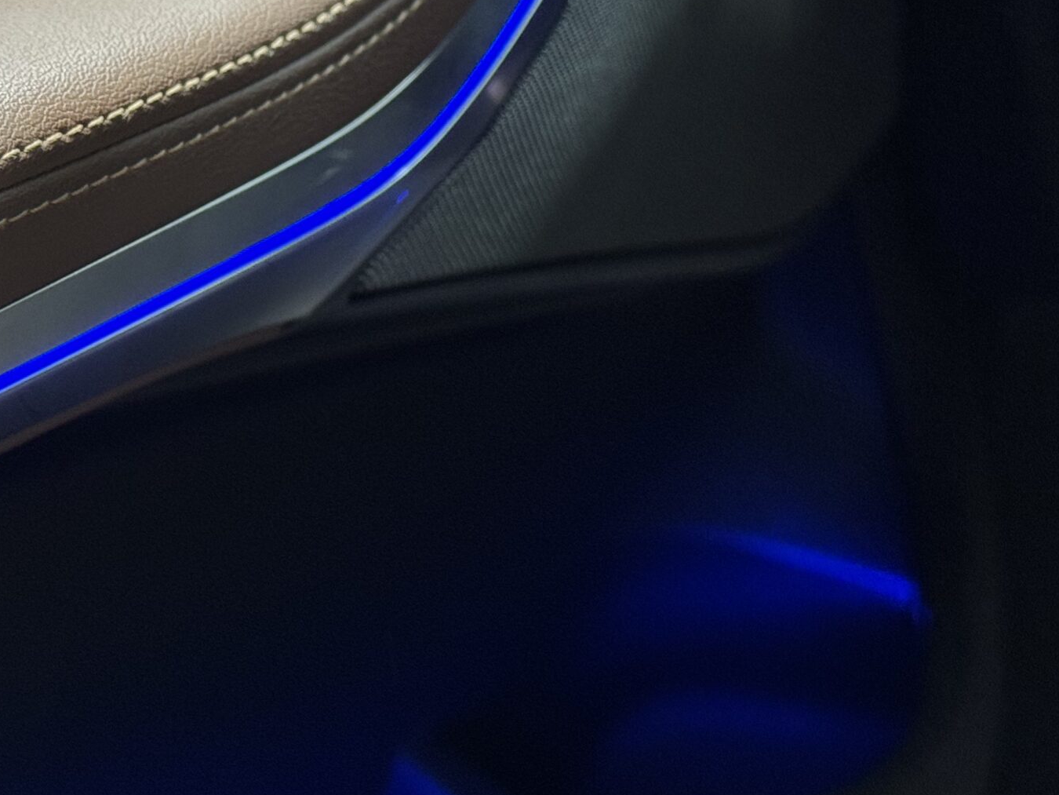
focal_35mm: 91
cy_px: 317
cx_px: 154
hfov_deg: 21.2
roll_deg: -0.3
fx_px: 2784
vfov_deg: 16.2
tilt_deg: -22.5
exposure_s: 1/35
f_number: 1.78
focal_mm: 6.76
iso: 320
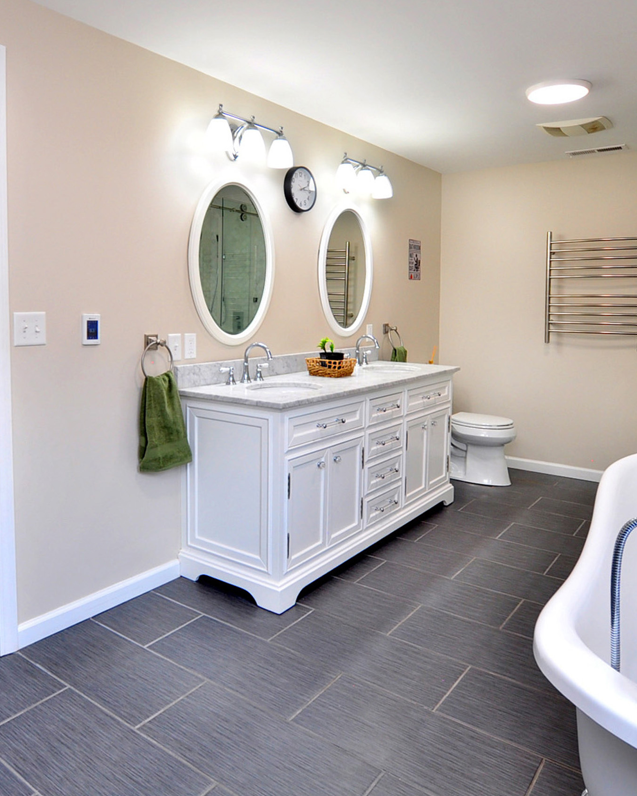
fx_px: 566
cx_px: 227
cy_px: 391
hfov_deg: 57.8
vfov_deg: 70.3
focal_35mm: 24
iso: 250
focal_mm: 10
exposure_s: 1/40
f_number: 4.5
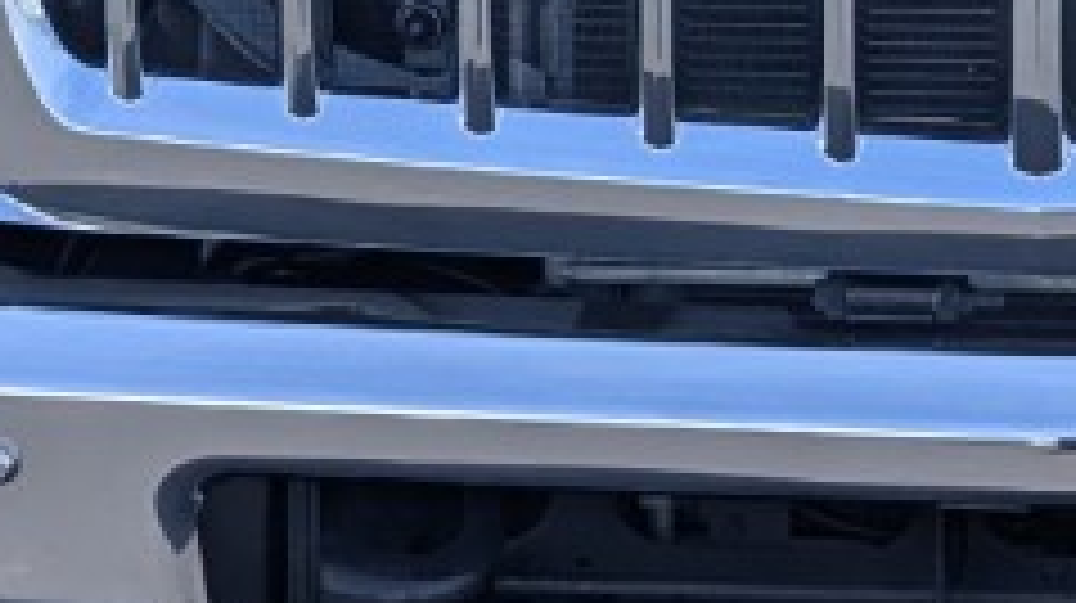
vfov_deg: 7.5
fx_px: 4362
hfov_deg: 13.9
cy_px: -783
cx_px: 975
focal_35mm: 153
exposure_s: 1/4525
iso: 49
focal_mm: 6.81
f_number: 1.85
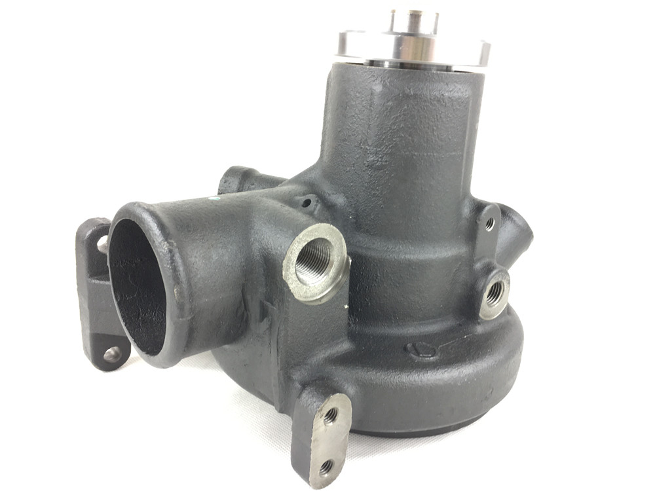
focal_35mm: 29
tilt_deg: -13.2
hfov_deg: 61.7
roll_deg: +2.8
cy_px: 246
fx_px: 549
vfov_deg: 48.2
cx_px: 328
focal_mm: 4.15
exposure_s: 1/33
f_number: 2.2
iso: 40
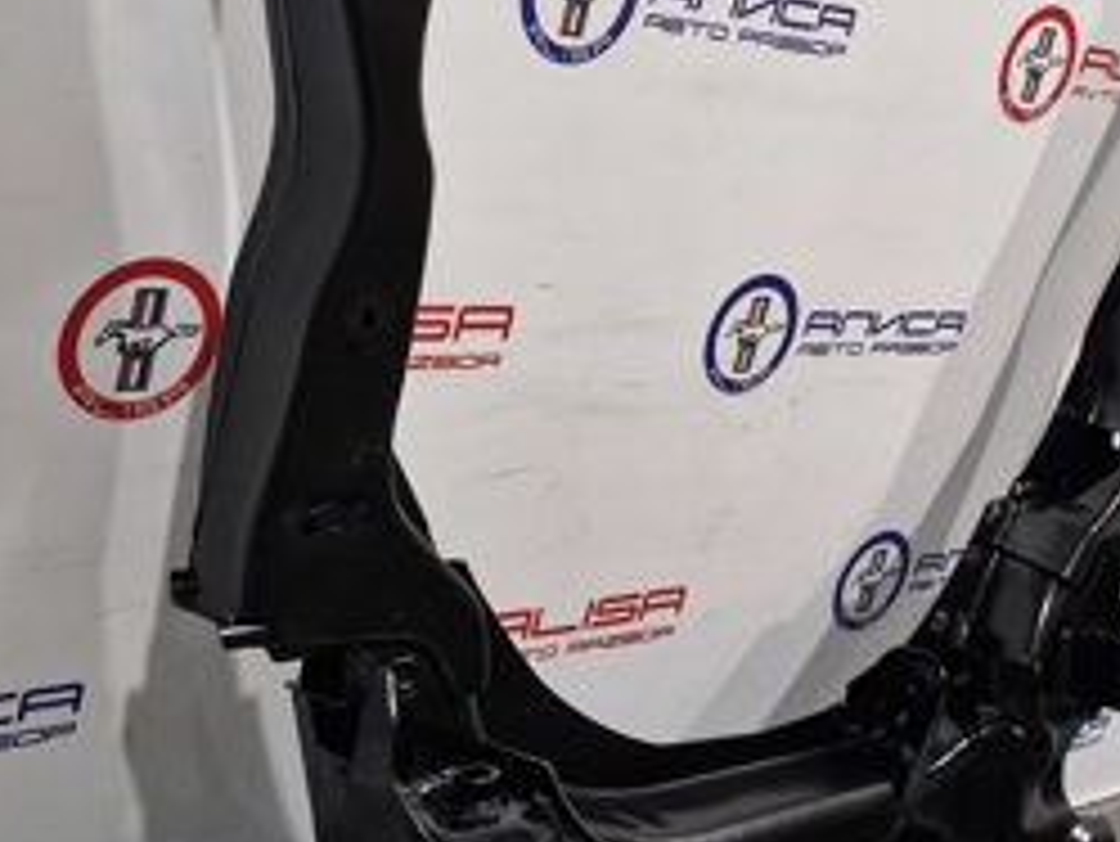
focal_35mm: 59
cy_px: 356
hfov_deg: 32.4
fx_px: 1910
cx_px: 742
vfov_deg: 24.8
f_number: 1.8
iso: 250
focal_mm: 5.54
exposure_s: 1/100
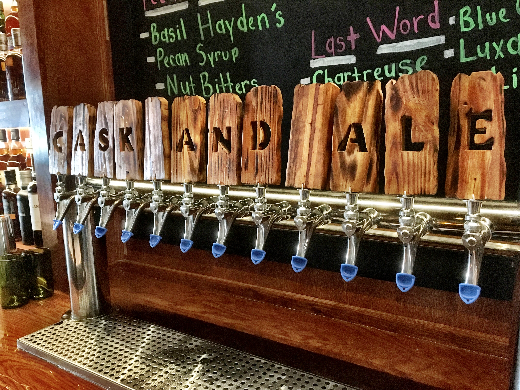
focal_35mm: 29
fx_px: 436
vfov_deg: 48.2
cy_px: 195
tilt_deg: -9.8
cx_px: 260
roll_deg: +1.1
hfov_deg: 61.7
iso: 320
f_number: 2.2
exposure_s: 1/15
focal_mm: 4.15
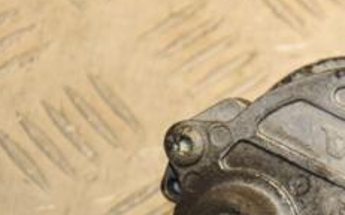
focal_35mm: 262
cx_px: 415
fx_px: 2462
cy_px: 240
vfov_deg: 5.0
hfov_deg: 7.9
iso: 800
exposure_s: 1/200
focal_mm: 66
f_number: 5.6
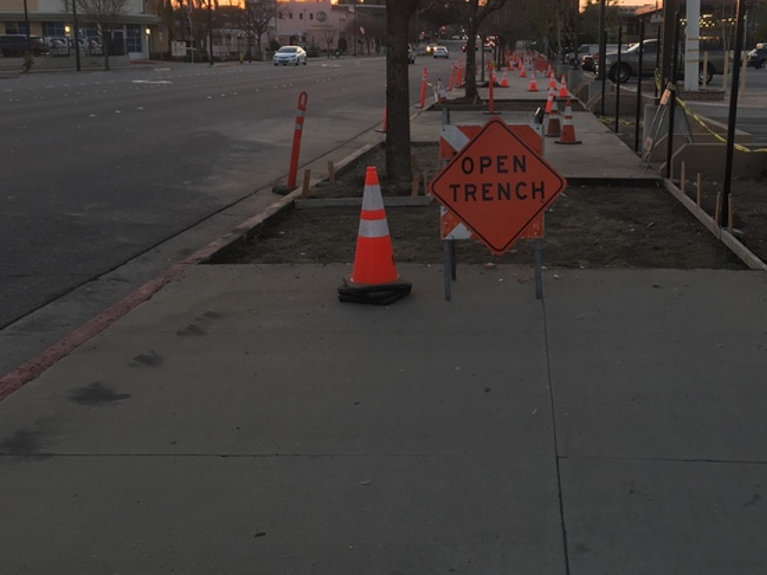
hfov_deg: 44.2
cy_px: 222
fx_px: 931
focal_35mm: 42
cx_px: 504
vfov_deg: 34.2
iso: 32
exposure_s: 1/120
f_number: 2.2
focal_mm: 4.15
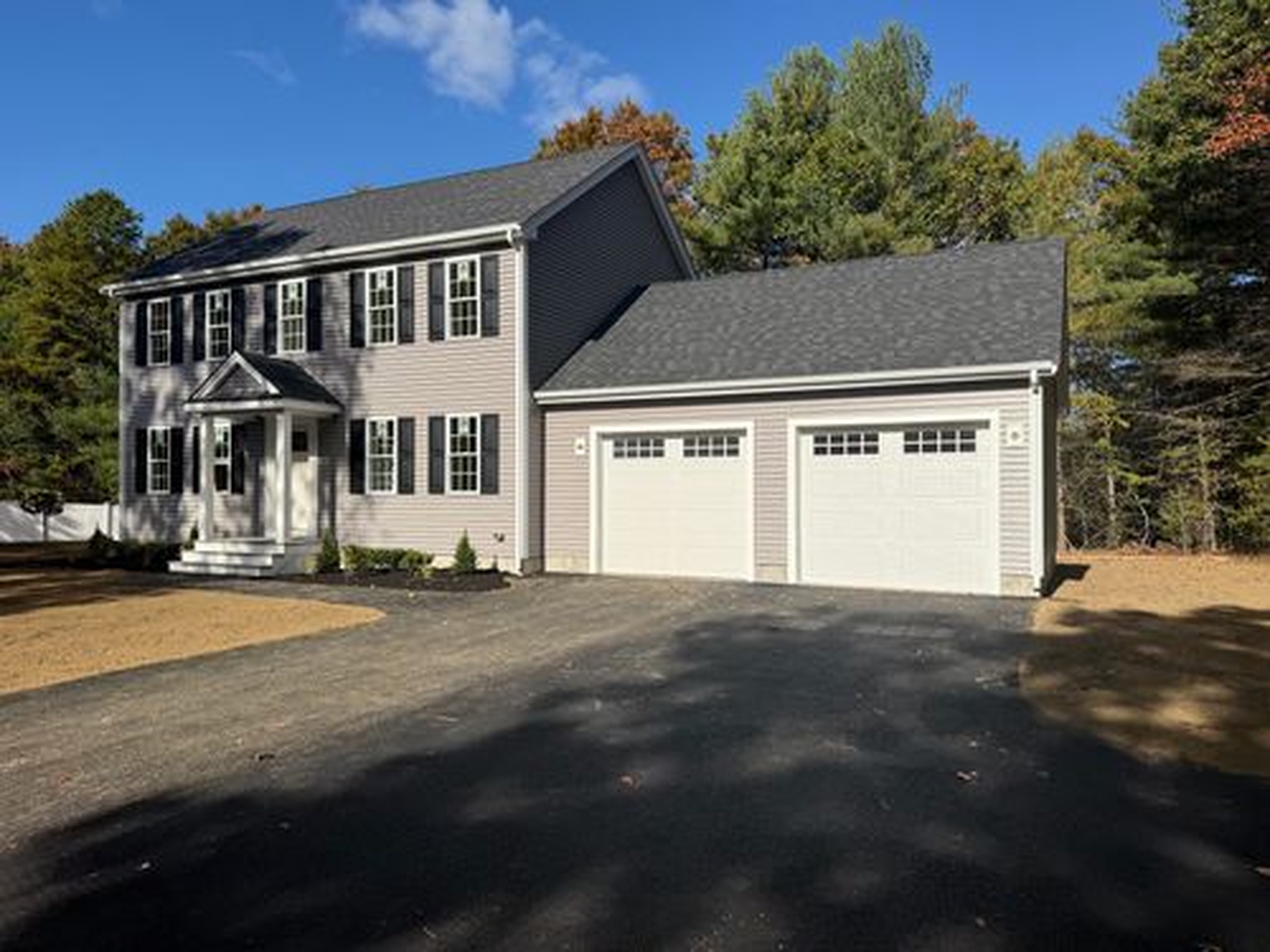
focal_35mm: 24
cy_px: 476
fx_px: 881
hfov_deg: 71.6
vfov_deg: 56.8
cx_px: 635
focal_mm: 6.76
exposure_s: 1/6173
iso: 80
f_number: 1.78
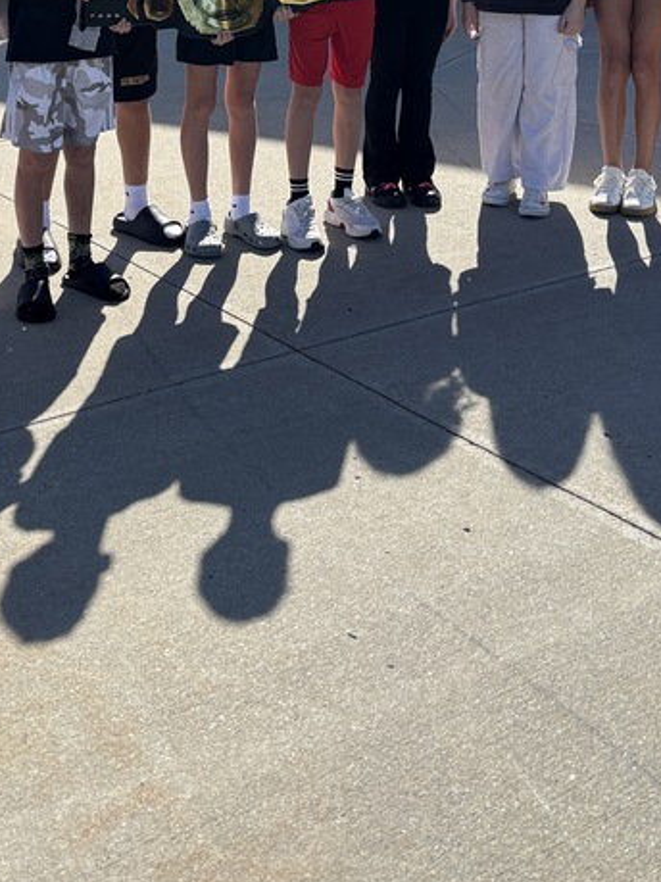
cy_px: -35
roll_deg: -0.8
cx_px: 215
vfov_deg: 30.5
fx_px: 1477
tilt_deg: -7.1
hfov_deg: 25.1
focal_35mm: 58
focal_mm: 5.96
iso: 50
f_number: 1.6
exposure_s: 1/1912
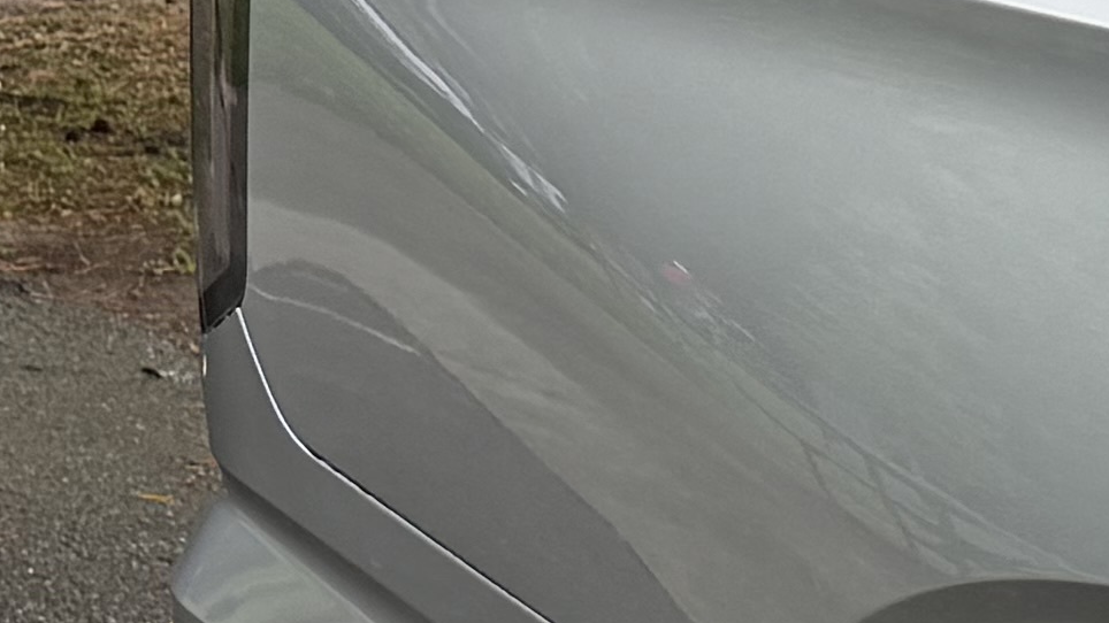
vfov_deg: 7.4
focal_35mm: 155
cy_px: -762
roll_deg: +2.6
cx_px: -773
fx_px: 4557
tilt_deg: +0.2
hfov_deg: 12.8
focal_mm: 6.76
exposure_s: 1/230
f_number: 1.78
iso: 80
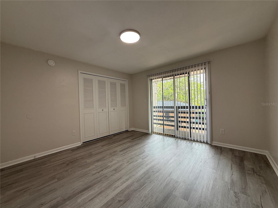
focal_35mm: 14
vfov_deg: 85.7
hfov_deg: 102.1
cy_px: 104
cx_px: 139
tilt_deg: +0.8
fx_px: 112
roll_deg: +2.1
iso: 80
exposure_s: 1/120
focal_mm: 2.22
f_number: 2.2
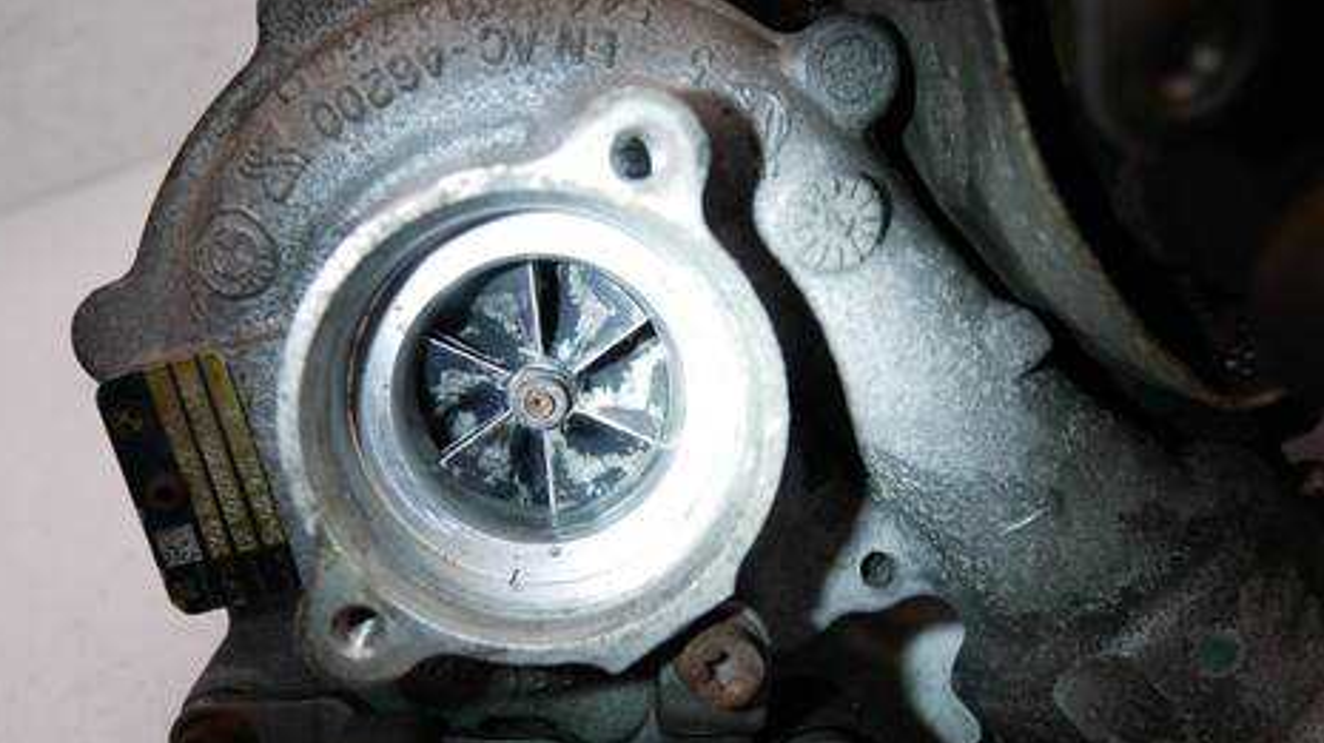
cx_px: 643
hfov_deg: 69.9
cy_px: 464
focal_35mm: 27
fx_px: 947
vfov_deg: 42.5
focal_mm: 12
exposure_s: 1/60
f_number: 3.5
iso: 200
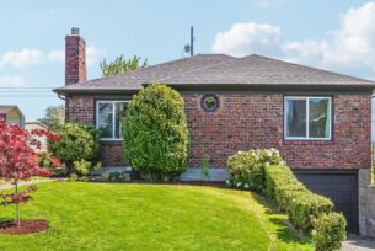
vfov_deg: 24.7
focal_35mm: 55
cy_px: 120
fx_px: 573
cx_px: 213
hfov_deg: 36.2
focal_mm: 28
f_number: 9.5
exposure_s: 1/125
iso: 100
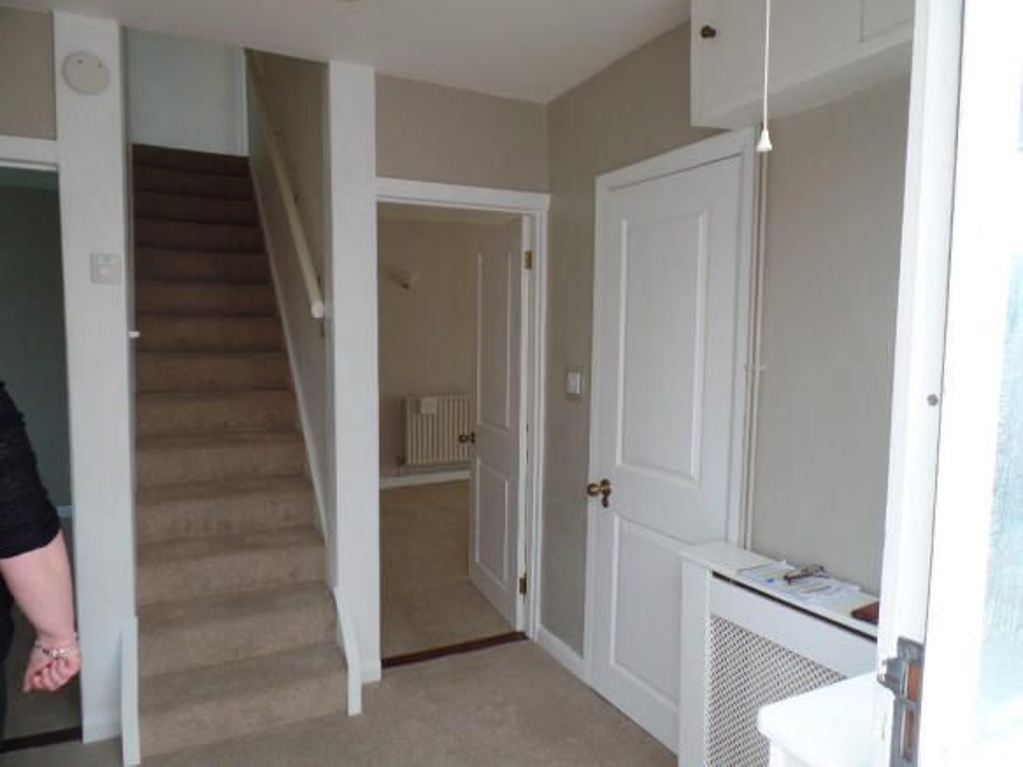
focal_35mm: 23
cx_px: 512
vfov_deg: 58.9
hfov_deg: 73.9
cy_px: 384
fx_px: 680
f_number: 3.2
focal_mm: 4.1
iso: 80
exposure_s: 1/45
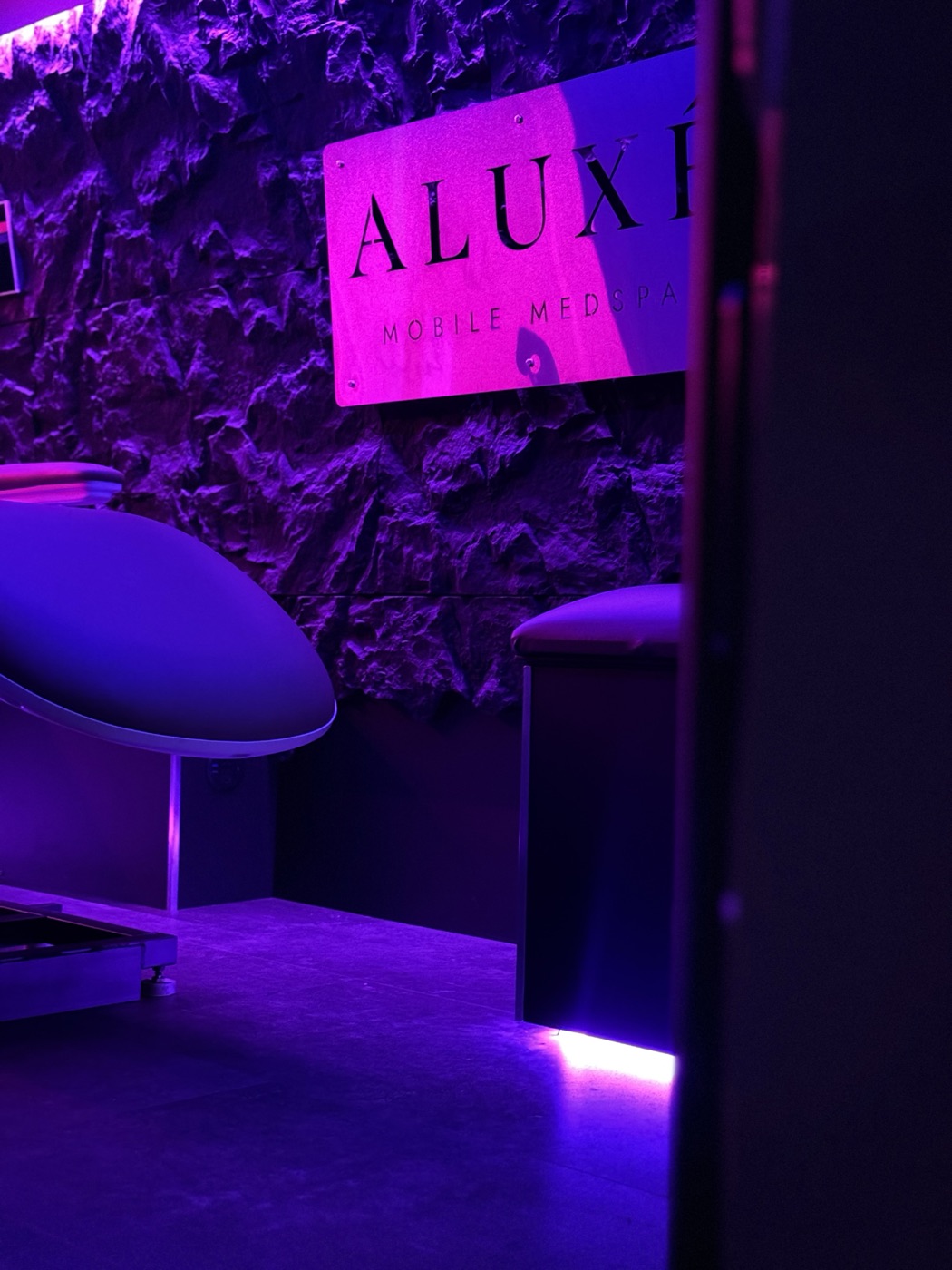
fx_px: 1760
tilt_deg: -0.4
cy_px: 635
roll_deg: -1.2
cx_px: 476
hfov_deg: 30.3
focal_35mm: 48
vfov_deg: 39.7
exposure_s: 1/15
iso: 1000
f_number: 1.78
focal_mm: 6.76
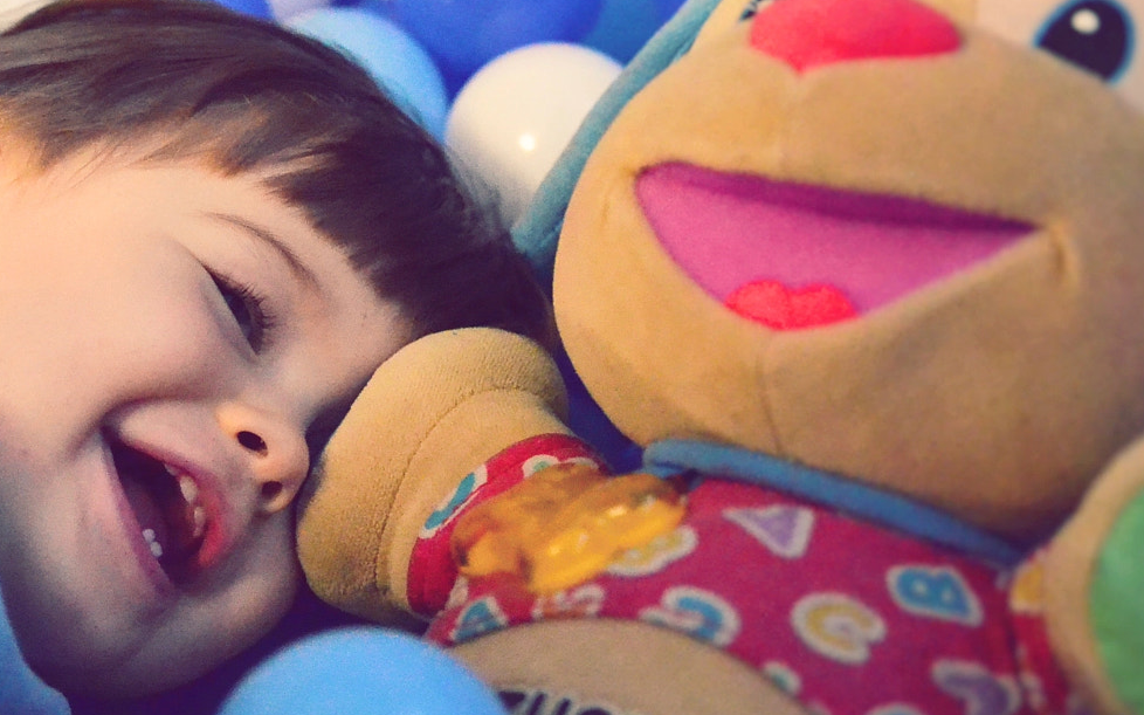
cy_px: 428
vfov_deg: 18.6
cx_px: 506
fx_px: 2182
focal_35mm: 70
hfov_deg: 29.4
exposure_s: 1/80
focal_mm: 28
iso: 3200
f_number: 1.8
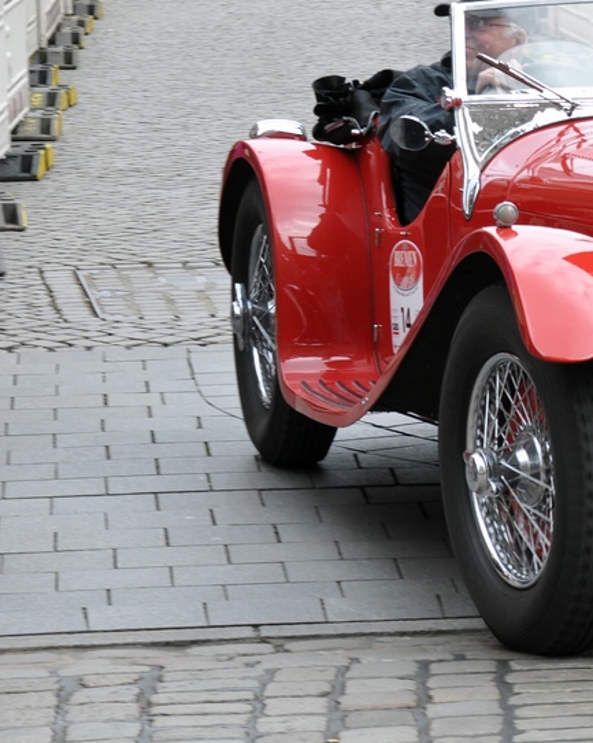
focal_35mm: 218
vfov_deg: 8.9
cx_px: 718
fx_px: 4787
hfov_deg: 7.0
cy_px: 269
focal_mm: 70
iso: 200
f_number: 8
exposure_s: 1/125
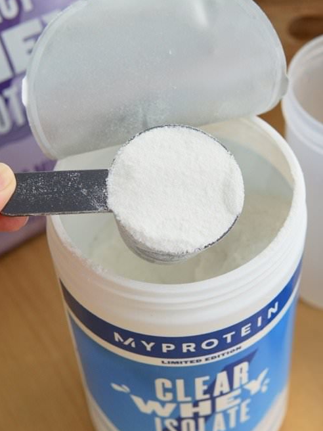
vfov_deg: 29.4
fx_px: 821
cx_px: 200
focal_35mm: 66
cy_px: 215
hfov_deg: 22.2
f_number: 4
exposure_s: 1/60
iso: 125
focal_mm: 30
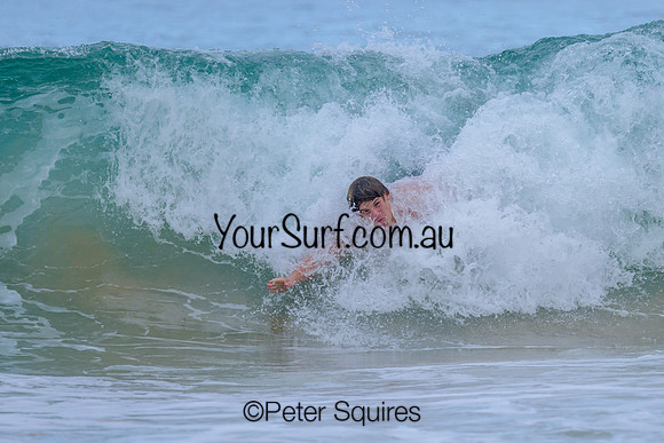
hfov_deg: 1.9
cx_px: 381
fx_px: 20278
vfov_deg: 1.3
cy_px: 199
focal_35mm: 1099
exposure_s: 1/2000
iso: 450
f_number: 6.3
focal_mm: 800
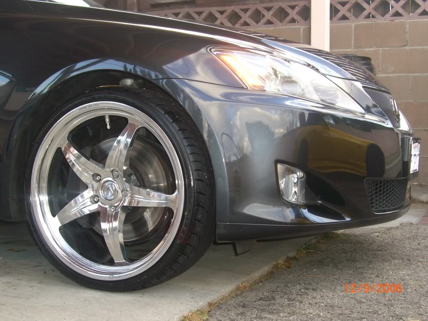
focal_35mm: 55
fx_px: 680
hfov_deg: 34.9
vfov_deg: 26.6
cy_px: 160
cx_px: 214
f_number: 3.4
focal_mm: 11.5
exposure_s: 1/125
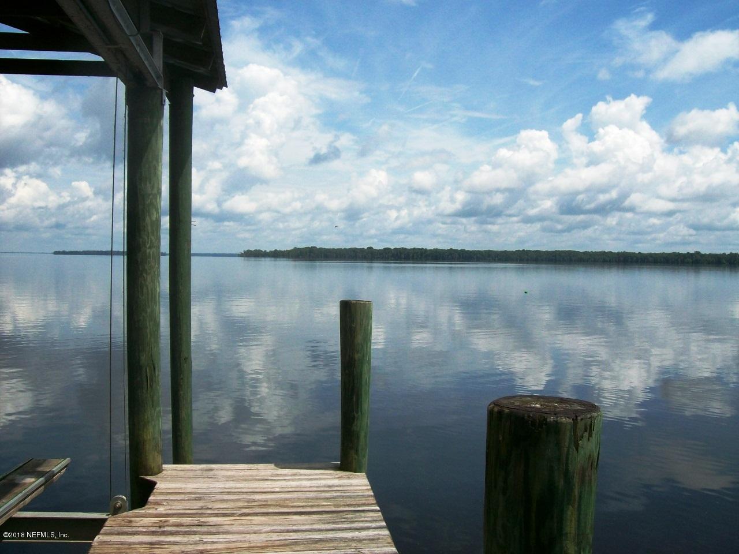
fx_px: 769
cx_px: 370
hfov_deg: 51.4
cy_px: 277
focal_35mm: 36
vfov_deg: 39.7
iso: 80
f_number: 4.8
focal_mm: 6
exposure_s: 1/898
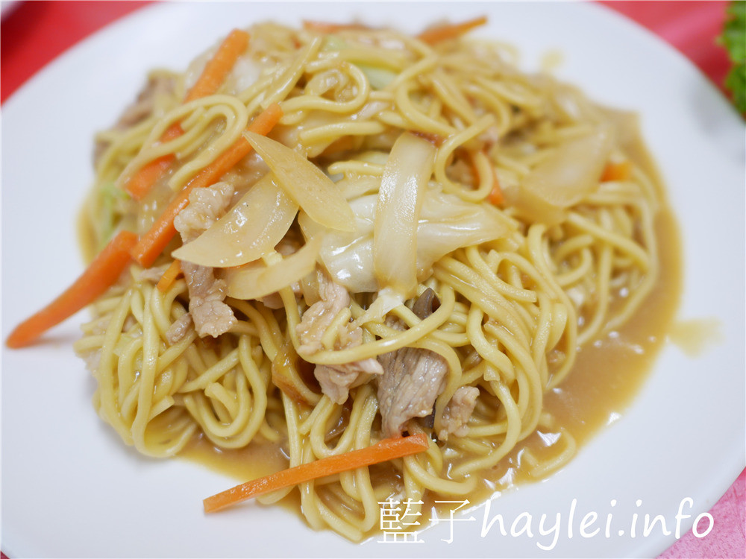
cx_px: 373
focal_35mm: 30
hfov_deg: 60.0
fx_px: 647
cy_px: 280
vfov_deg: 46.8
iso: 200
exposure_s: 1/60
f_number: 1.7
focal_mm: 15
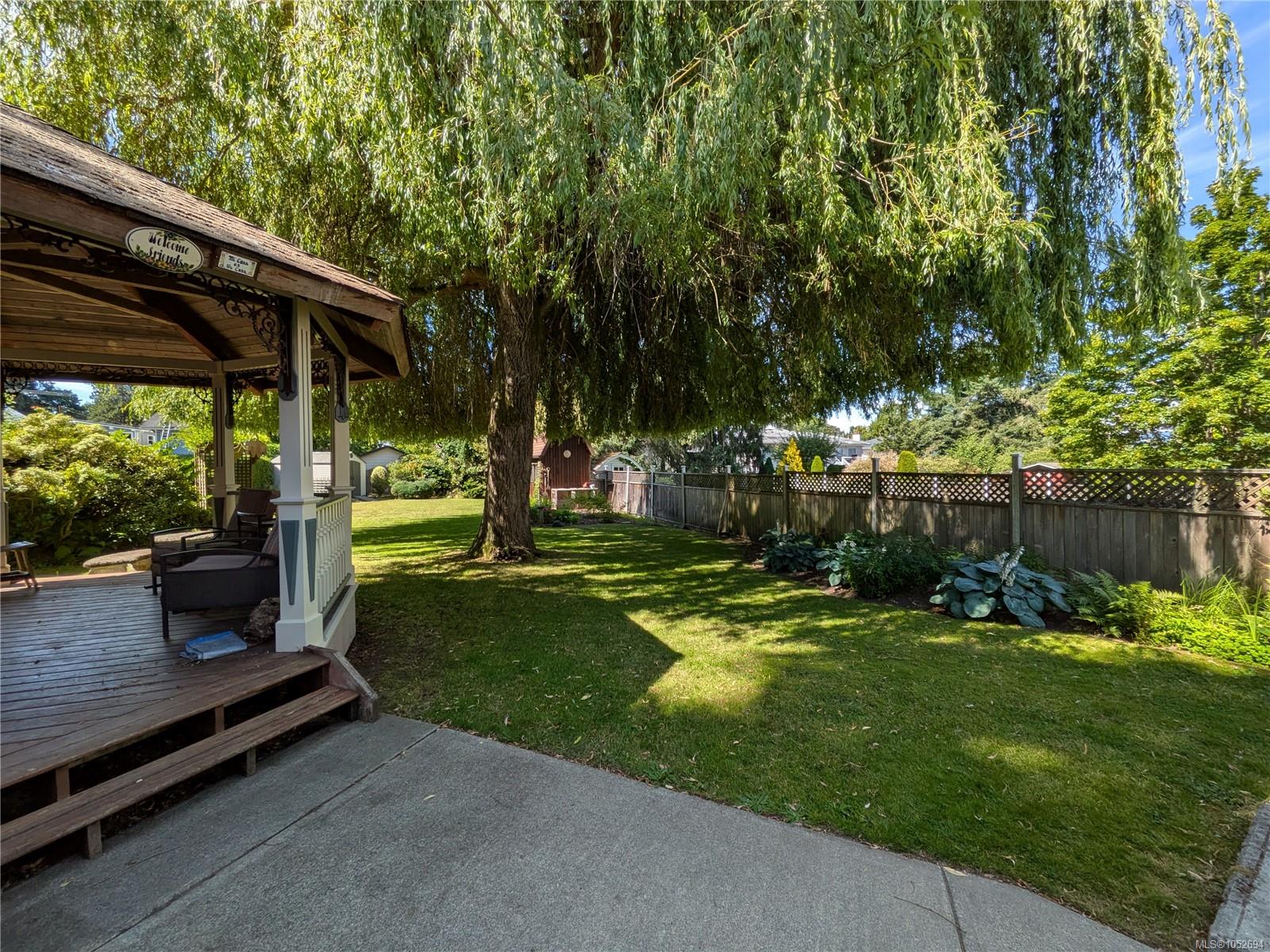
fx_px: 514
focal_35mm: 14
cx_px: 635
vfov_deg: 85.7
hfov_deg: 102.1
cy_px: 476
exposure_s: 1/724
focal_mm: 1.85
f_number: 2.2
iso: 53
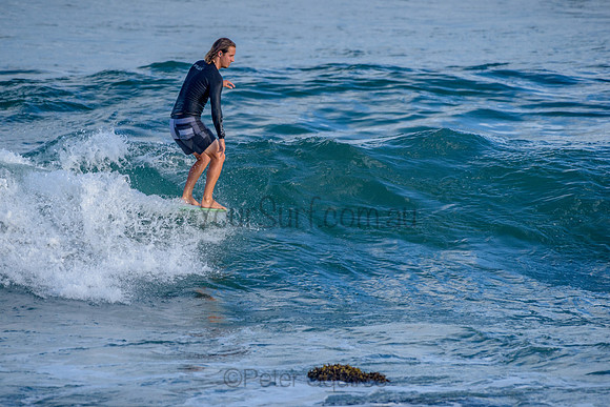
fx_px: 10373
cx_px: 237
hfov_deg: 3.4
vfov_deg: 2.2
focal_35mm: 612
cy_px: 168
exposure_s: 1/1250
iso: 360
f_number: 5.6
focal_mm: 500
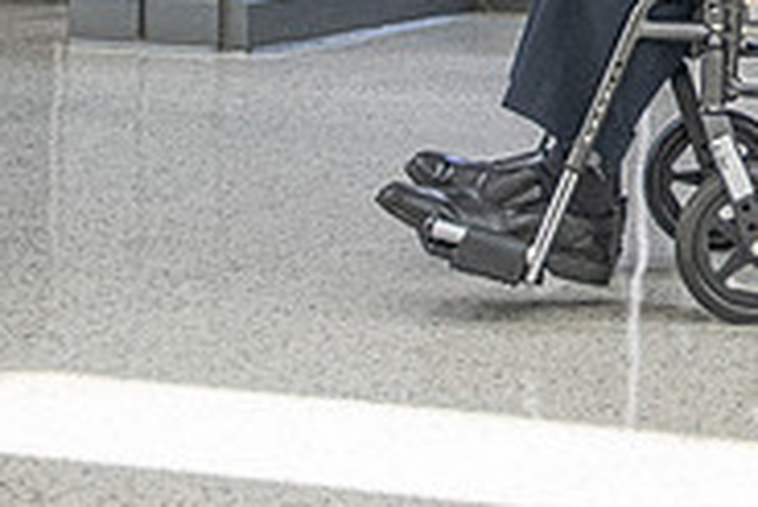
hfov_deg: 12.4
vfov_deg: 8.3
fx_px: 3393
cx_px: 983
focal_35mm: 161
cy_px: -341
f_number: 3.2
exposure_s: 1/800
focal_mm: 27
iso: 800
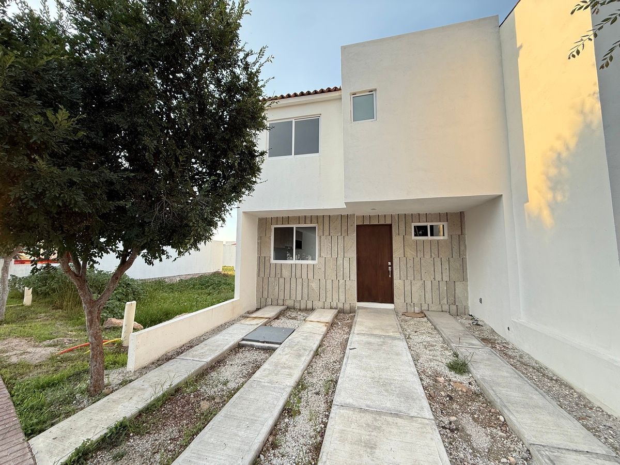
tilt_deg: +6.0
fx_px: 251
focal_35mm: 14
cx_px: 310
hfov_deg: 102.1
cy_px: 232
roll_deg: -0.6
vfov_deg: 85.7
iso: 64
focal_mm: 2.22
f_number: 2.2
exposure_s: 1/173
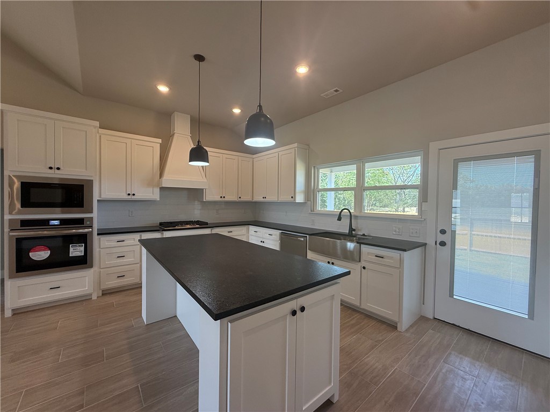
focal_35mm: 14
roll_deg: -1.7
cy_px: 206
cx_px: 275
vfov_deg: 85.7
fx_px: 222
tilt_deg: -0.5
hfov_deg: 102.1
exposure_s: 1/120
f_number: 2.2
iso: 125
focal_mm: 2.22
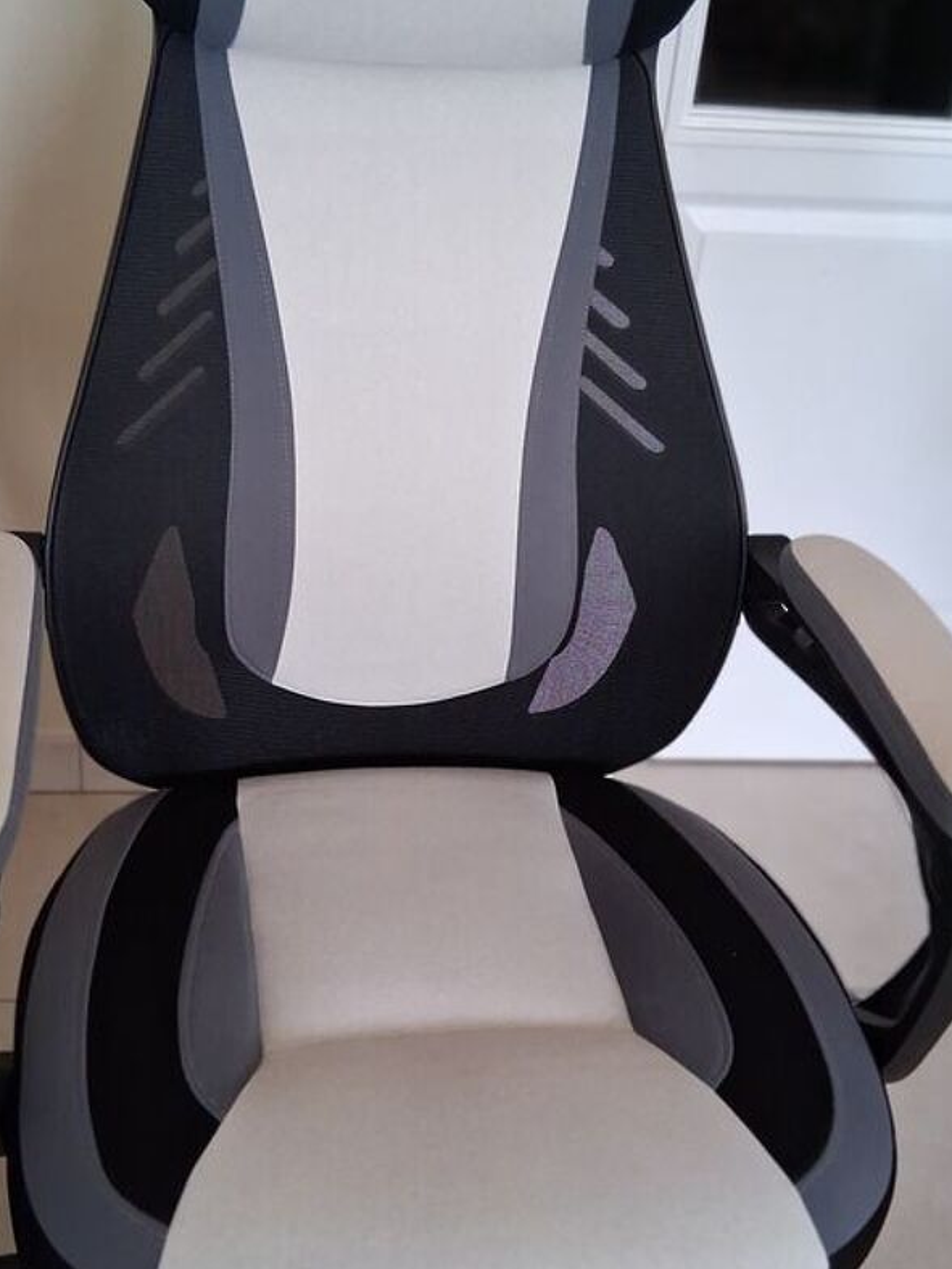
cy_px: 709
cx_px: 459
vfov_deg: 42.9
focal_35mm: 44
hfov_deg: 32.9
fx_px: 1613
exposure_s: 1/60
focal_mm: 3.98
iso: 400
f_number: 1.8
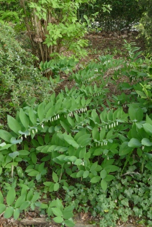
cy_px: 114
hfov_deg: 36.0
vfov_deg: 51.9
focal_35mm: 37
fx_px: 234
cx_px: 76
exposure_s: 1/80
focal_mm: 13.43
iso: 640
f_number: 8
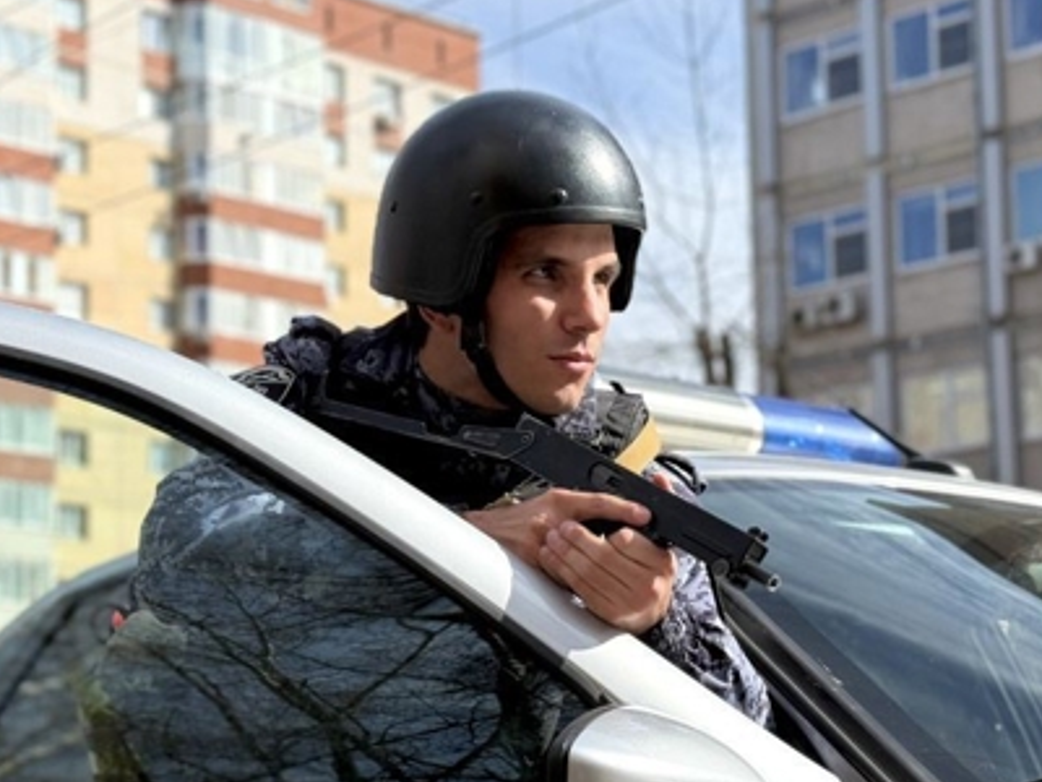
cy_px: 495
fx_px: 2408
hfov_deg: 24.3
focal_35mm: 80
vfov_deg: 18.4
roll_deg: +1.0
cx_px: 358
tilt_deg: +8.7
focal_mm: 6.76
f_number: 1.78
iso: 80
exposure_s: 1/4878
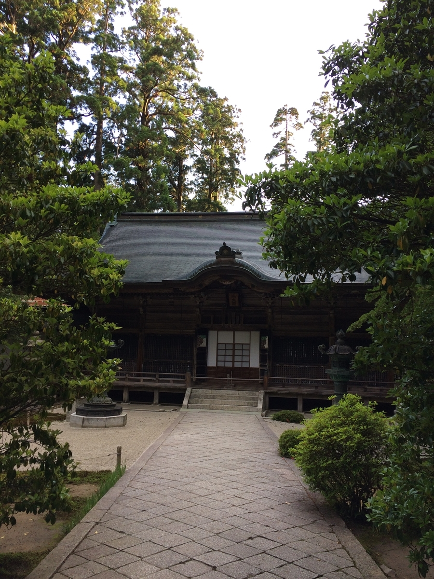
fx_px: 485
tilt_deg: +5.5
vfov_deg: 61.7
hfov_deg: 48.2
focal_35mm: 29
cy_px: 290
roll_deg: -0.5
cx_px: 217
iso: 40
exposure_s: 1/120
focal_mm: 4.15
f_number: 2.2
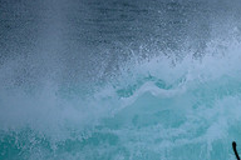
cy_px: 151
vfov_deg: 0.6
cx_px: 362
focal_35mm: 2413
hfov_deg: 0.9
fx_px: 16152
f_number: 6.3
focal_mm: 800
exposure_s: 1/2000
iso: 800
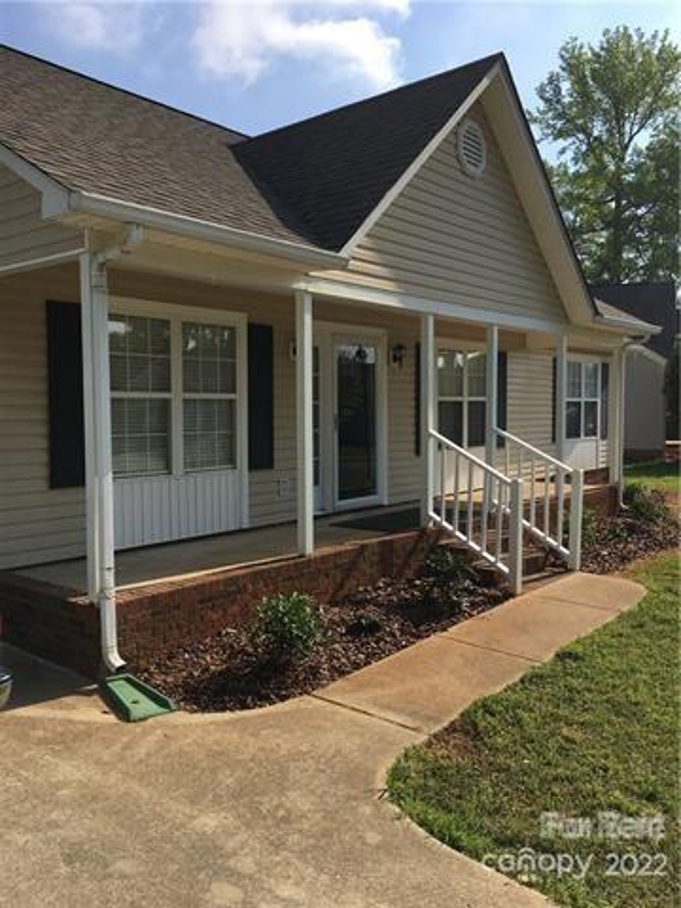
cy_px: 454
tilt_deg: -1.8
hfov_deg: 48.2
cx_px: 340
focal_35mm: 29
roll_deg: -0.2
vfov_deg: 61.7
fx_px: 761
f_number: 2.2
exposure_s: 1/1709
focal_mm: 4.15
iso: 25
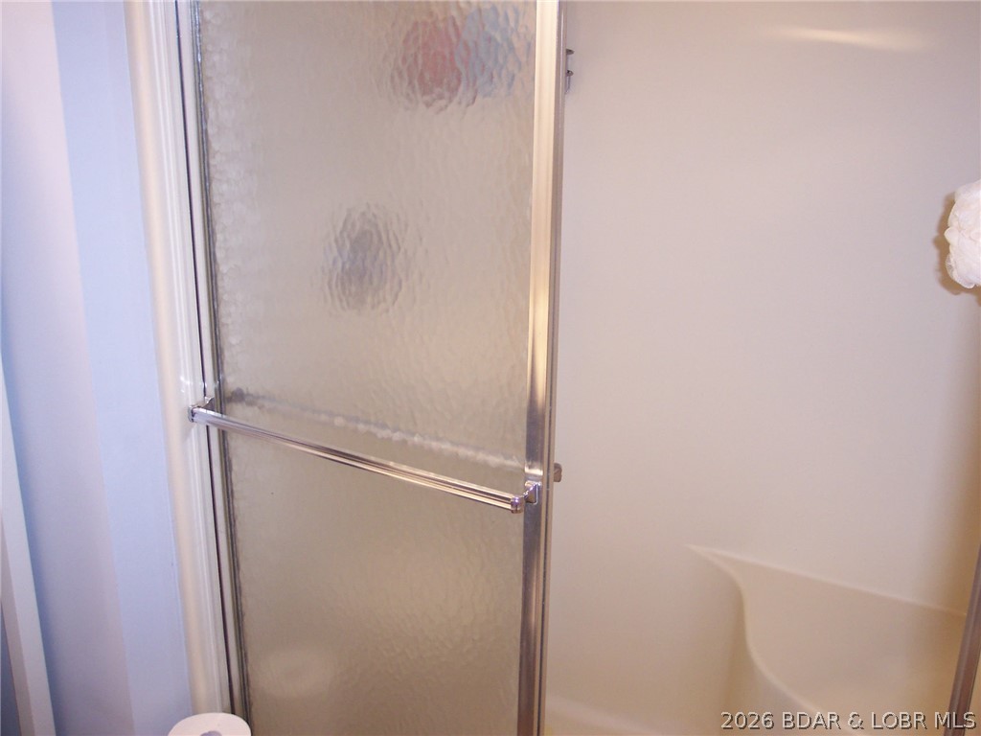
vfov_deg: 37.7
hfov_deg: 49.0
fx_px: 1077
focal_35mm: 38
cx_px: 490
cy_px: 368
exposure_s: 1/30
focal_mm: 8
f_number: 2.8
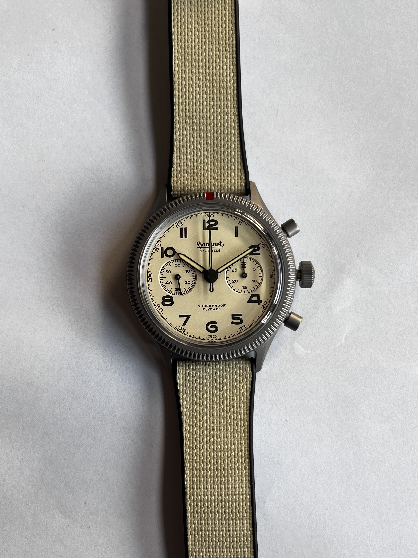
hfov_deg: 53.1
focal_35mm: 26
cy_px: 279
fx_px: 419
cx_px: 209
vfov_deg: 67.3
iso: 50
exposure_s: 1/122
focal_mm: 5.1
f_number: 1.6
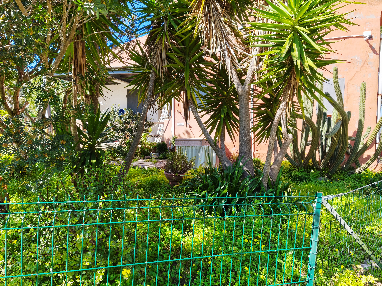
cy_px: 143
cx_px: 191
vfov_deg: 58.9
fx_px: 254
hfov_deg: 73.9
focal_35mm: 23
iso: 80
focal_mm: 5.35
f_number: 1.7
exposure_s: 1/217
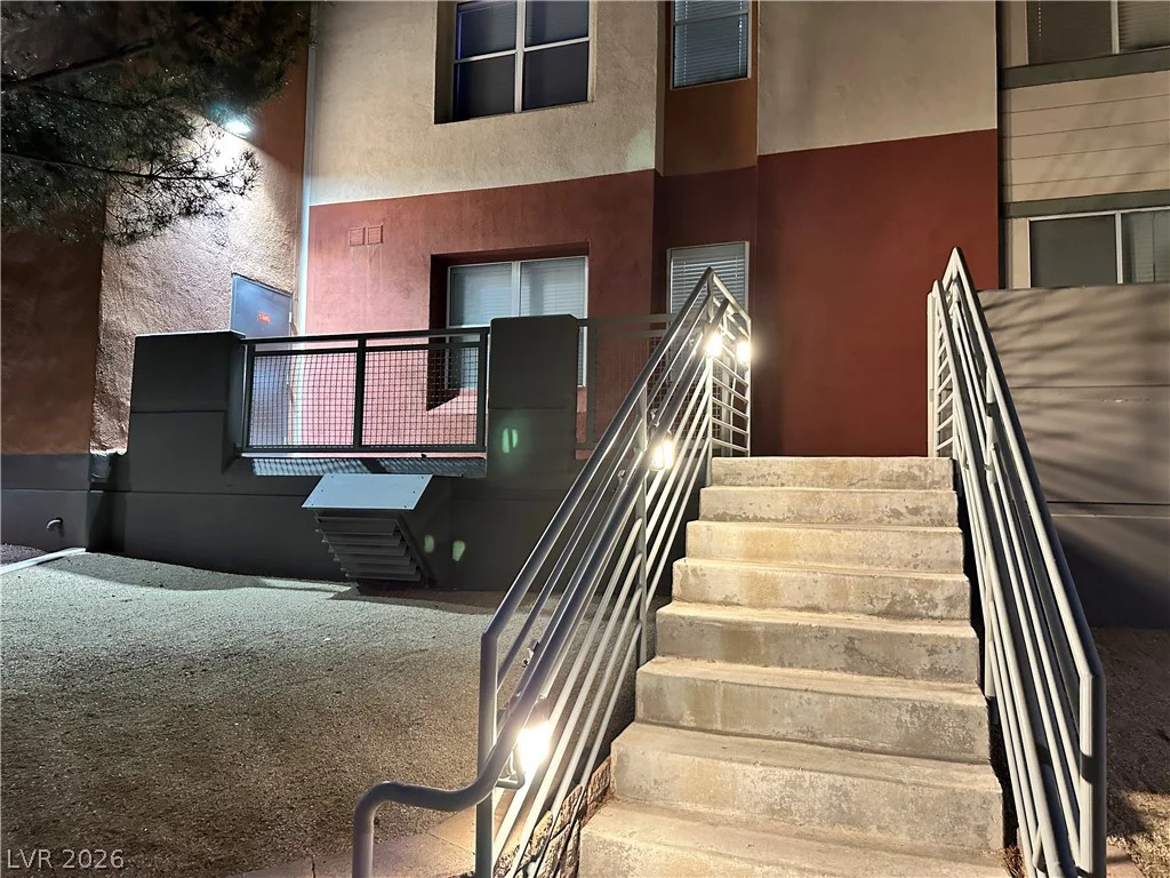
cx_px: 585
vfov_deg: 56.8
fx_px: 811
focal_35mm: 24
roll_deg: -2.1
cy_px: 439
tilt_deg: +6.8
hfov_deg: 71.6
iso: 500
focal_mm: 6.86
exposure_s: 1/60
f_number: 1.78
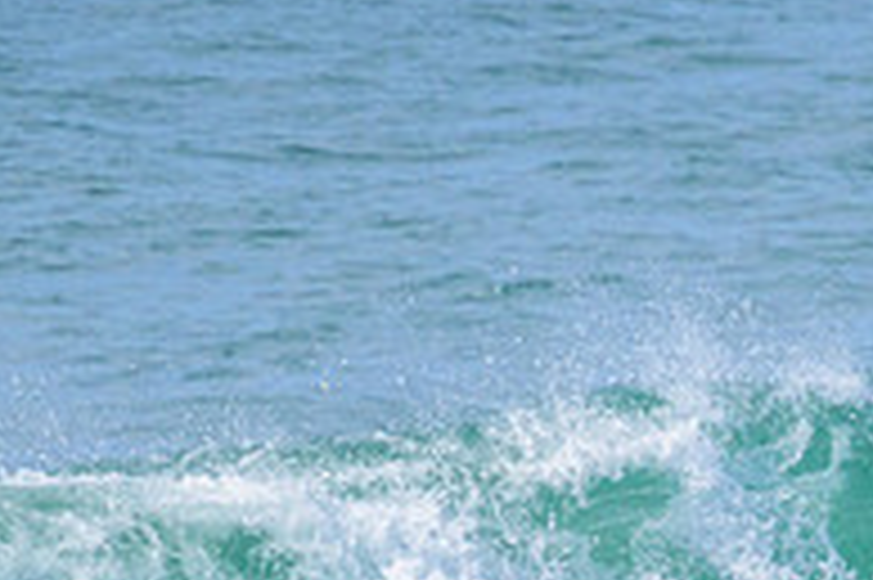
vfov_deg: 0.6
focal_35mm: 2394
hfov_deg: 0.9
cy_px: 695
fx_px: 58004
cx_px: 968
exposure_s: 1/2000
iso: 1800
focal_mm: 800
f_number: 11
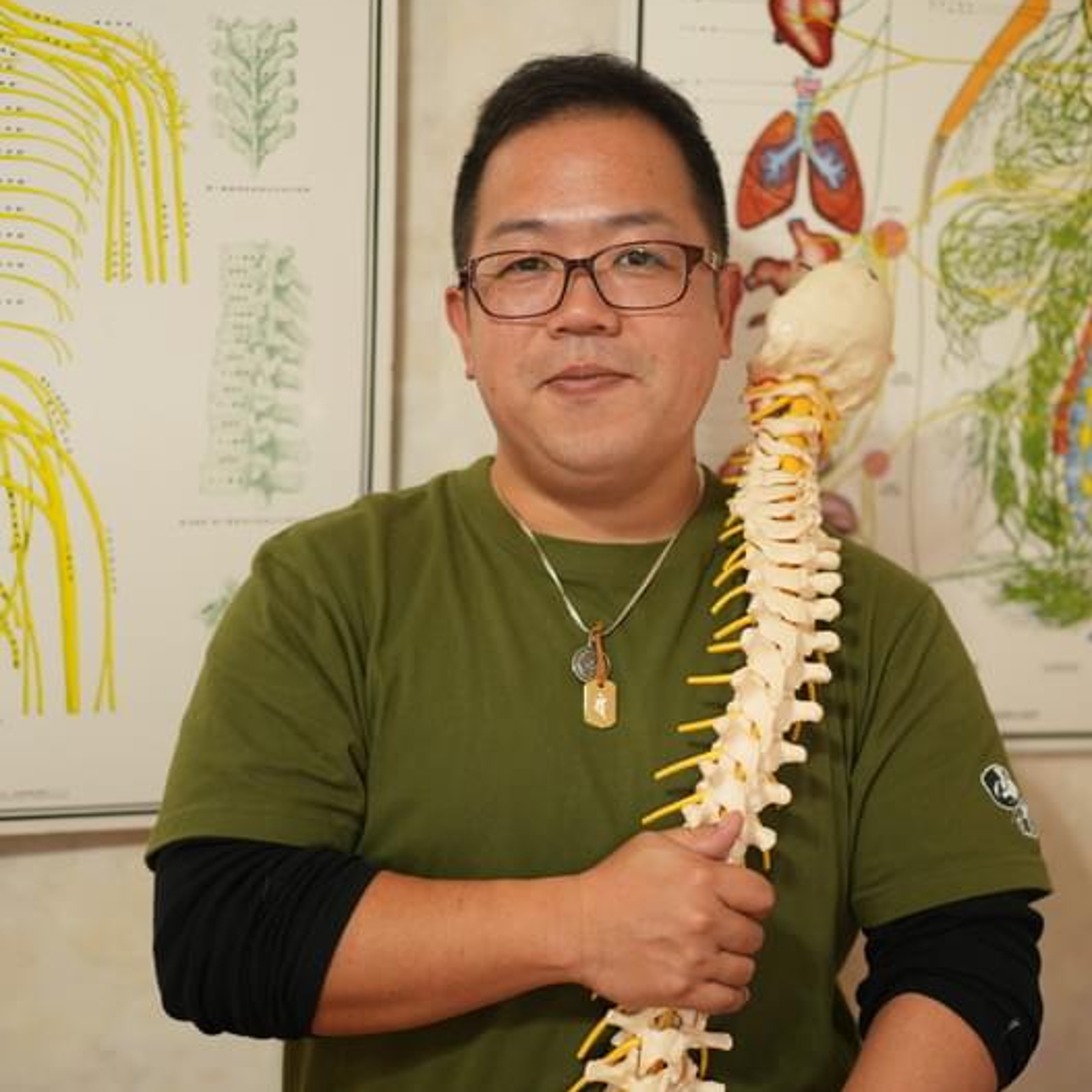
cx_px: 630
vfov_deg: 24.3
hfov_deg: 24.3
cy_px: 542
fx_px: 2534
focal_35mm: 71
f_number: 1.8
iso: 320
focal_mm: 55
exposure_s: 1/60
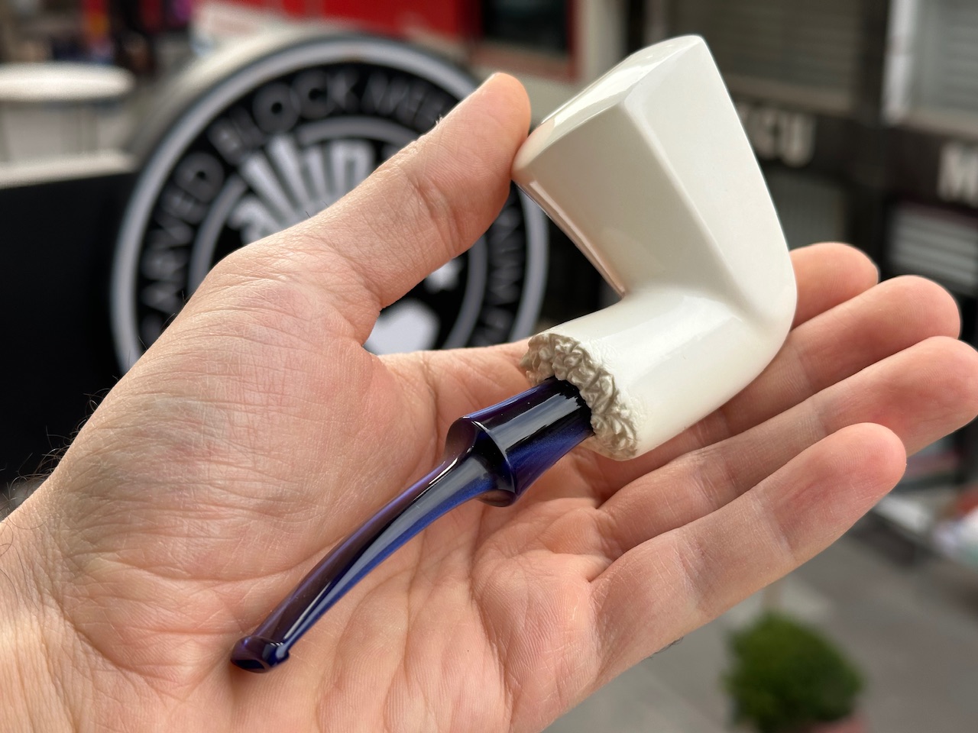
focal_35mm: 48
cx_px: 489
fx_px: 1356
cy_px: 366
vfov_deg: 30.3
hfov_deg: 39.7
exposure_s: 1/767
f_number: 1.78
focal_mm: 6.86
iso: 64
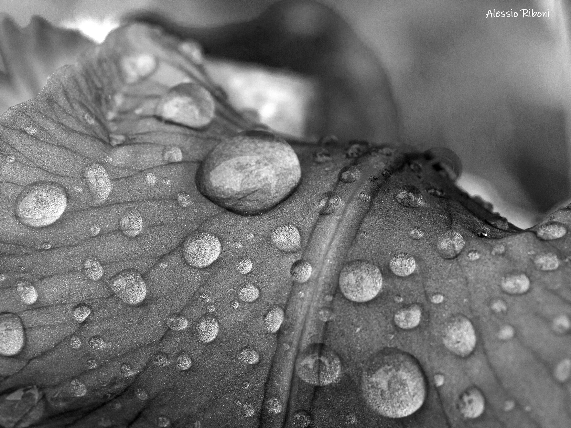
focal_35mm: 98
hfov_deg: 20.0
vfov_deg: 15.1
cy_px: 214
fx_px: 1616
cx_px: 263
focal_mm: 60
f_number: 14
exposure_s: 1/125
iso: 640
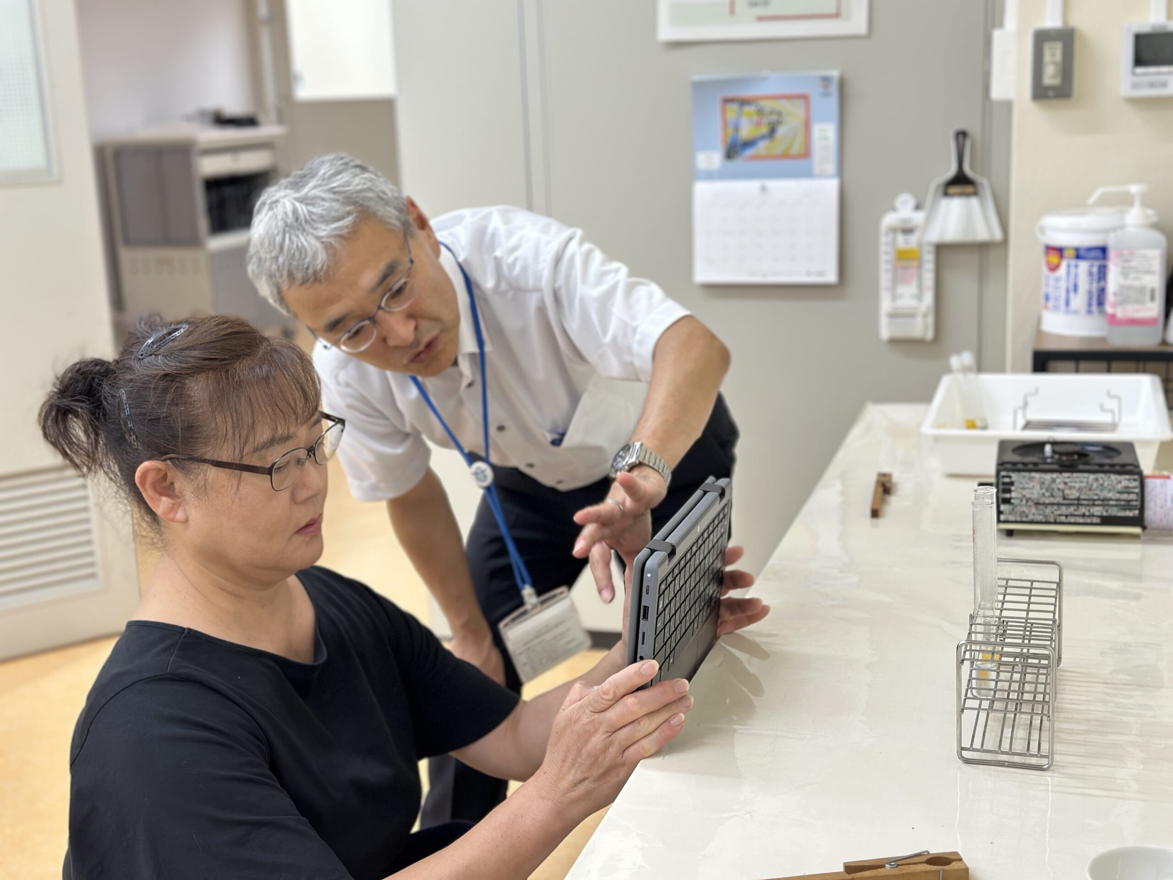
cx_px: 586
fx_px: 1627
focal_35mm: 48
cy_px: 440
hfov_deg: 39.7
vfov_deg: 30.3
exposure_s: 1/60
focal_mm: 6.86
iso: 125
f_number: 1.78
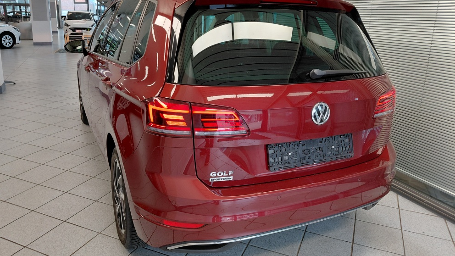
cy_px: 109
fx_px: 338
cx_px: 223
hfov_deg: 67.9
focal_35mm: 28
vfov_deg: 41.4
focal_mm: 4.69
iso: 160
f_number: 1.8
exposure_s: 1/120
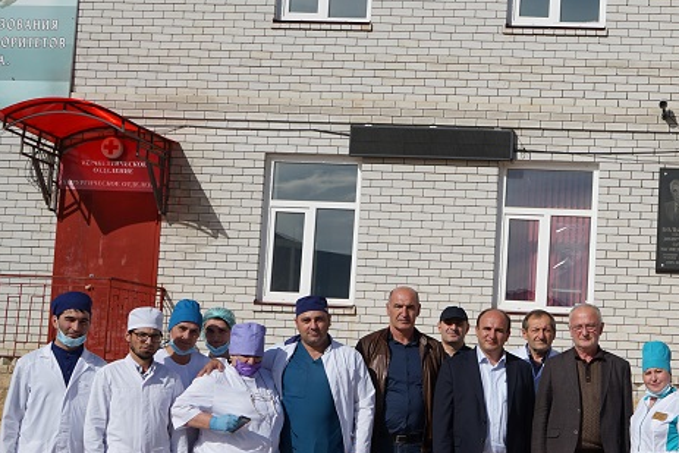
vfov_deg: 20.0
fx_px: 1283
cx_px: 582
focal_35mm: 68
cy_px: 292
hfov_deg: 28.7
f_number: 9
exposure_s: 1/400
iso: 100
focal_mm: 35
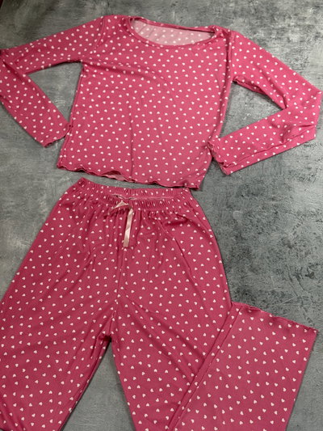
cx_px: 162
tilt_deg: -65.2
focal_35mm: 48
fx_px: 597
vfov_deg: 39.6
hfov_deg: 30.3
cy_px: 216
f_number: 1.78
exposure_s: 1/50
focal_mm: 6.76
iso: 160
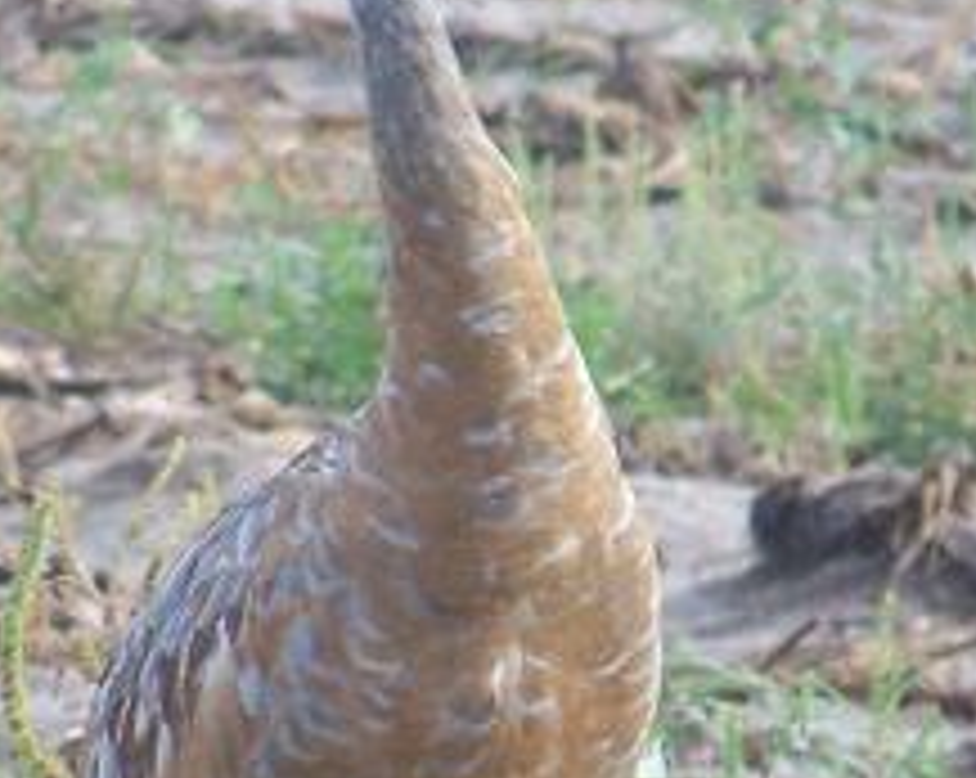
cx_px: 346
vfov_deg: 1.2
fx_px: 35914
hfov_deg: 1.6
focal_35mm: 1245
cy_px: 760
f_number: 4.8
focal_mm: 70.2
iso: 64
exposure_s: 1/60
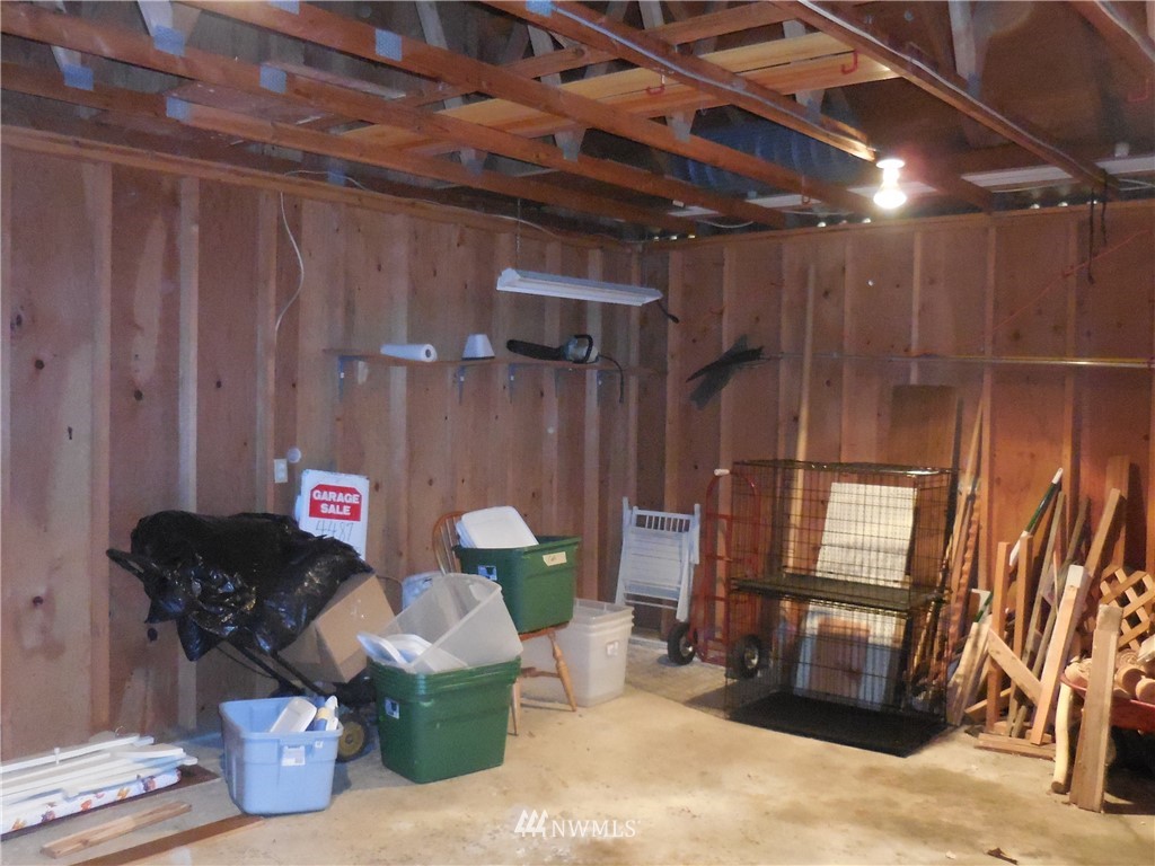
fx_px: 1101
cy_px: 433
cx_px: 578
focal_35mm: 33
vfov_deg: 42.9
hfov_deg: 55.4
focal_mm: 5.9
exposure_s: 1/30
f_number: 3.7
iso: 1600
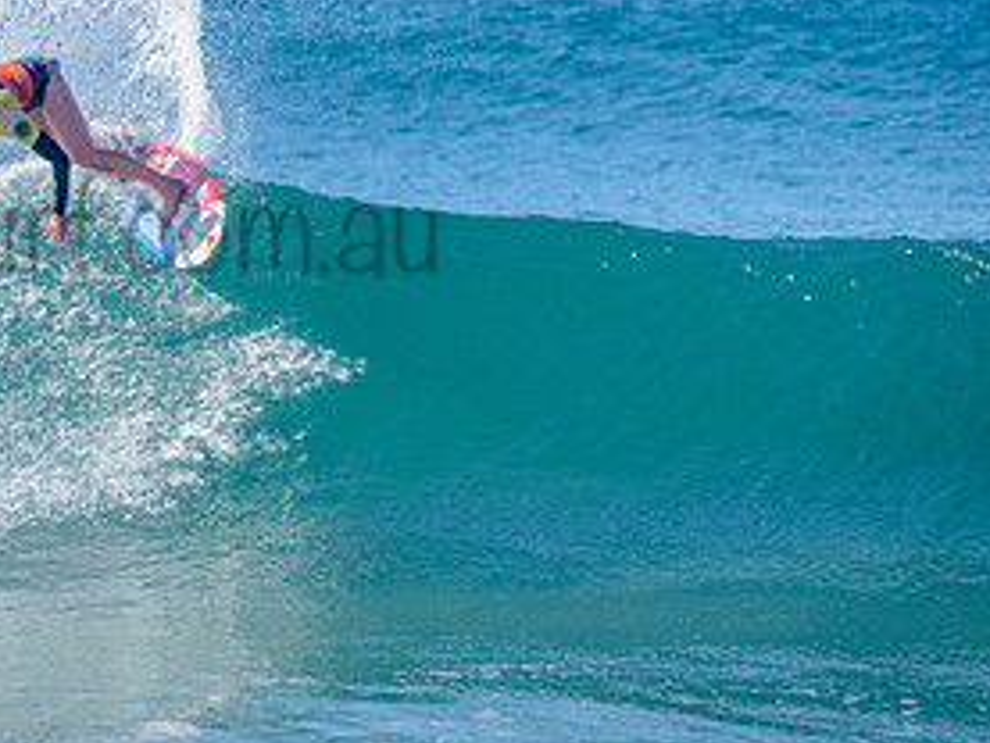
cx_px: 61
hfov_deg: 1.9
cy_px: 191
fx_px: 29127
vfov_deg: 1.5
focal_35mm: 1018
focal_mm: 500
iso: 200
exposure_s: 1/2000
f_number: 5.6
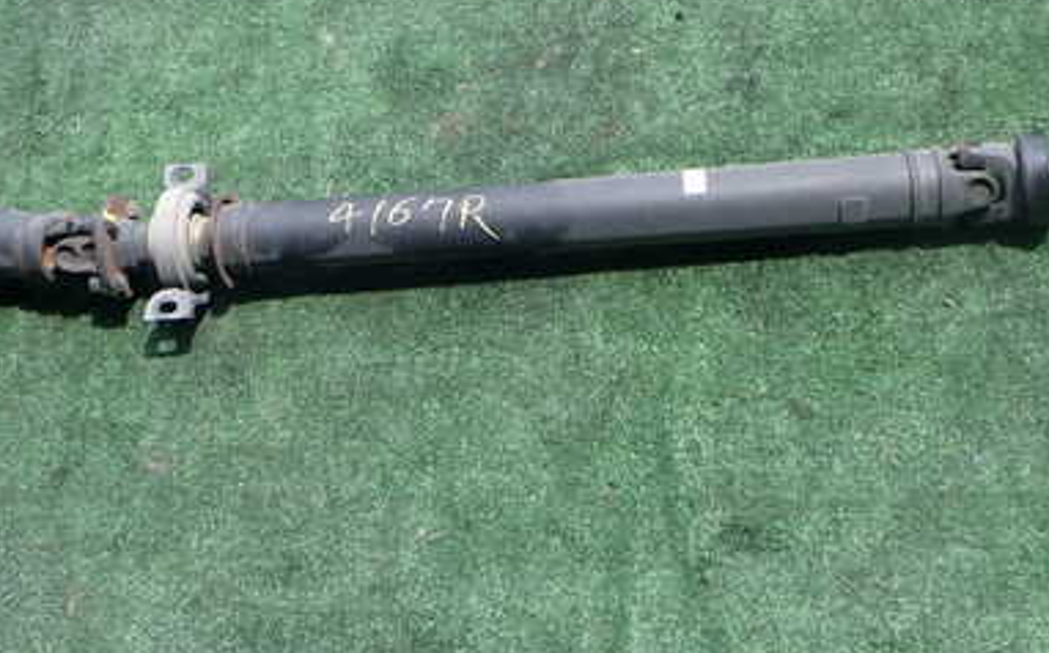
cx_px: 404
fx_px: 1428
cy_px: 181
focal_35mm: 50
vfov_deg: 25.5
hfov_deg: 40.1
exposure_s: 1/400
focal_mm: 5.4
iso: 100
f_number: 3.2
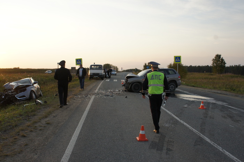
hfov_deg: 59.5
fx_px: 213
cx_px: 122
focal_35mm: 32
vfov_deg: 41.7
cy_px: 81
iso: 200
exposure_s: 1/160
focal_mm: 21
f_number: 7.1
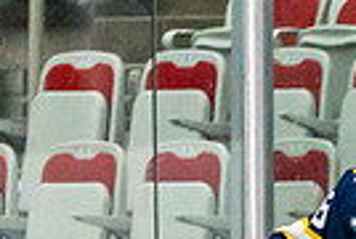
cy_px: 622
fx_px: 15134
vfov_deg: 0.9
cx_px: 657
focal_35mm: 1527
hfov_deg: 1.3
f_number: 2.8
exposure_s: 1/1250
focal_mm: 200
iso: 3200
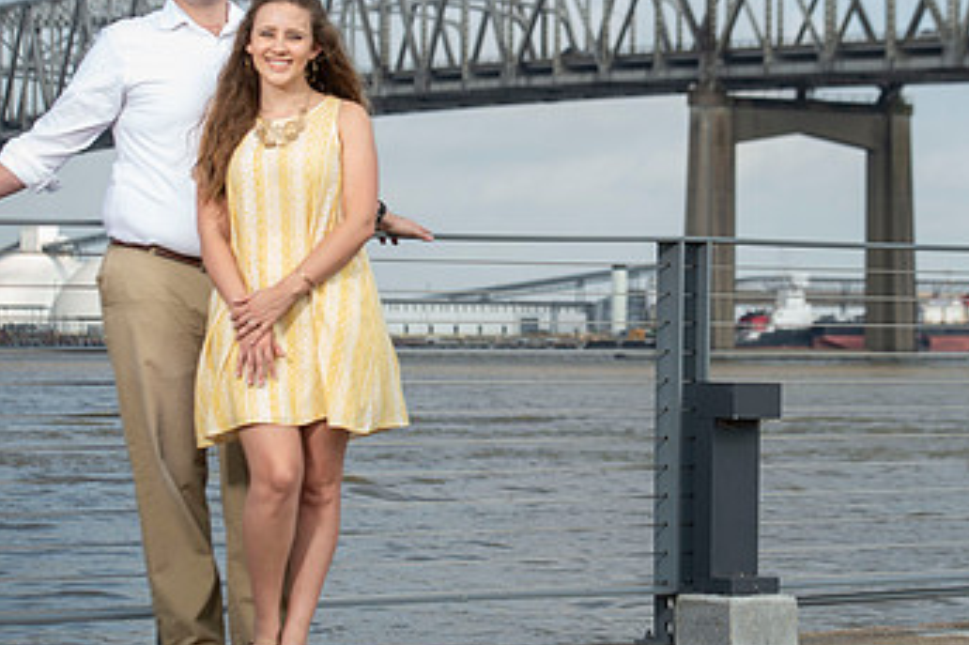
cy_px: 237
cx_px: 586
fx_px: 3632
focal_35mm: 135
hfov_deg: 15.2
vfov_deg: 10.1
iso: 50
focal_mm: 80
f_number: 5.6
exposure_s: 1/250
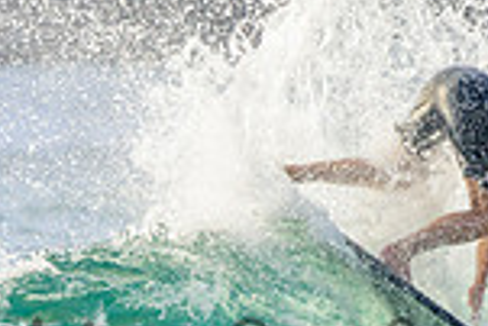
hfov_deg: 1.2
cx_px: 255
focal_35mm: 1693
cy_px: 344
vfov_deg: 0.8
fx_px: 22971
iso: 450
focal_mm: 360
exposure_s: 1/2000
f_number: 5.6
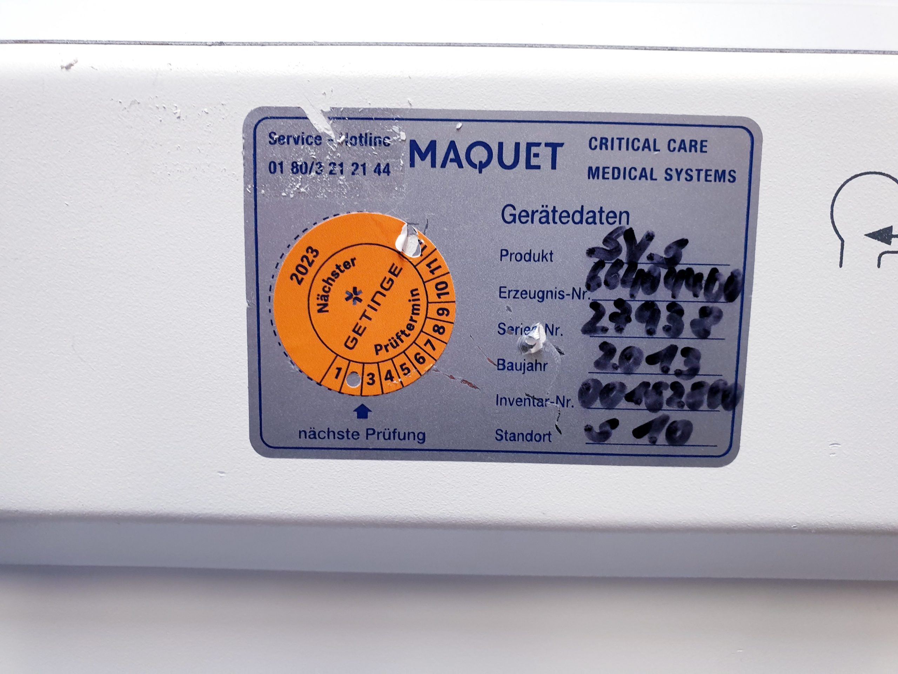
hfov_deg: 67.3
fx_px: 674
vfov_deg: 53.1
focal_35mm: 26
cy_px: 337
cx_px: 449
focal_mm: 4.3
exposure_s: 1/50
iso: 200
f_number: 2.4
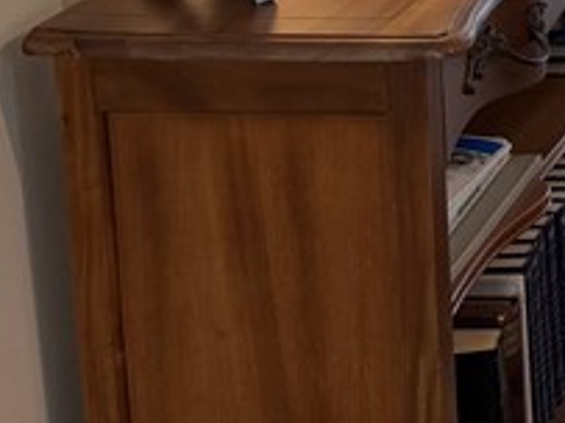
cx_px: 1194
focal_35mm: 121
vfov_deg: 11.6
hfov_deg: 13.5
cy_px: -237
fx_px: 1974
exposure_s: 1/120
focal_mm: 6.76
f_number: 1.78
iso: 200
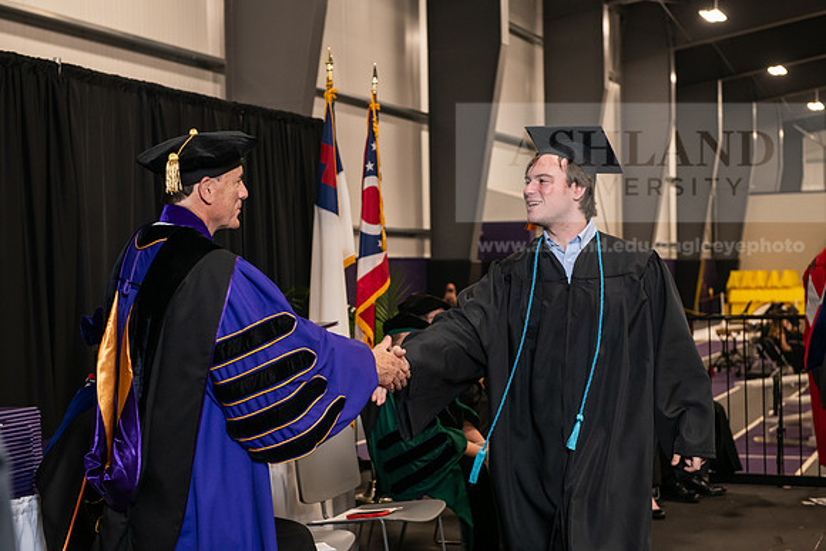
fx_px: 1423
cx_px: 413
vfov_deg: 21.9
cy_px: 276
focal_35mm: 62
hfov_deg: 32.4
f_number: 5
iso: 1600
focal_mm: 62
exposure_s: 1/125
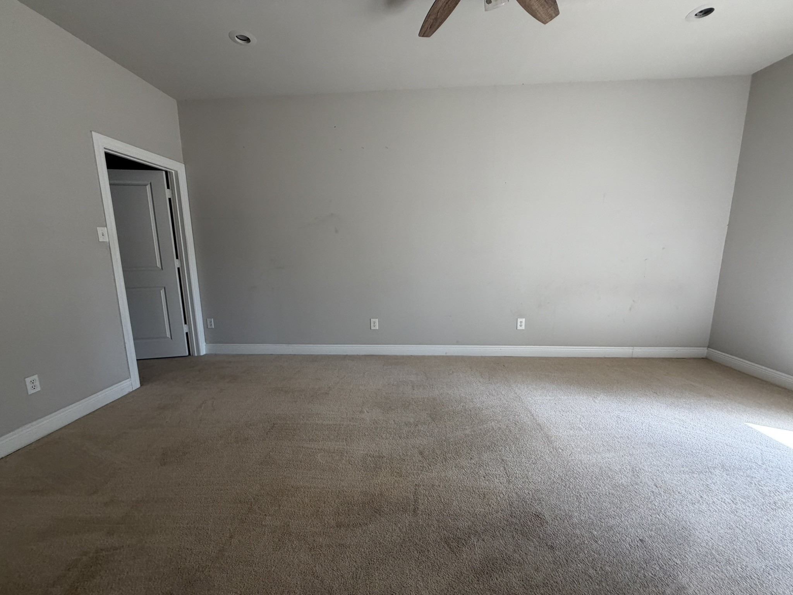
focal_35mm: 14
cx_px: 396
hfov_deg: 102.1
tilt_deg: -7.6
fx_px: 321
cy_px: 298
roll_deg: +0.7
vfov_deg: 85.7
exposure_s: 1/121
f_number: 2.2
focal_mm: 2.22
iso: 160
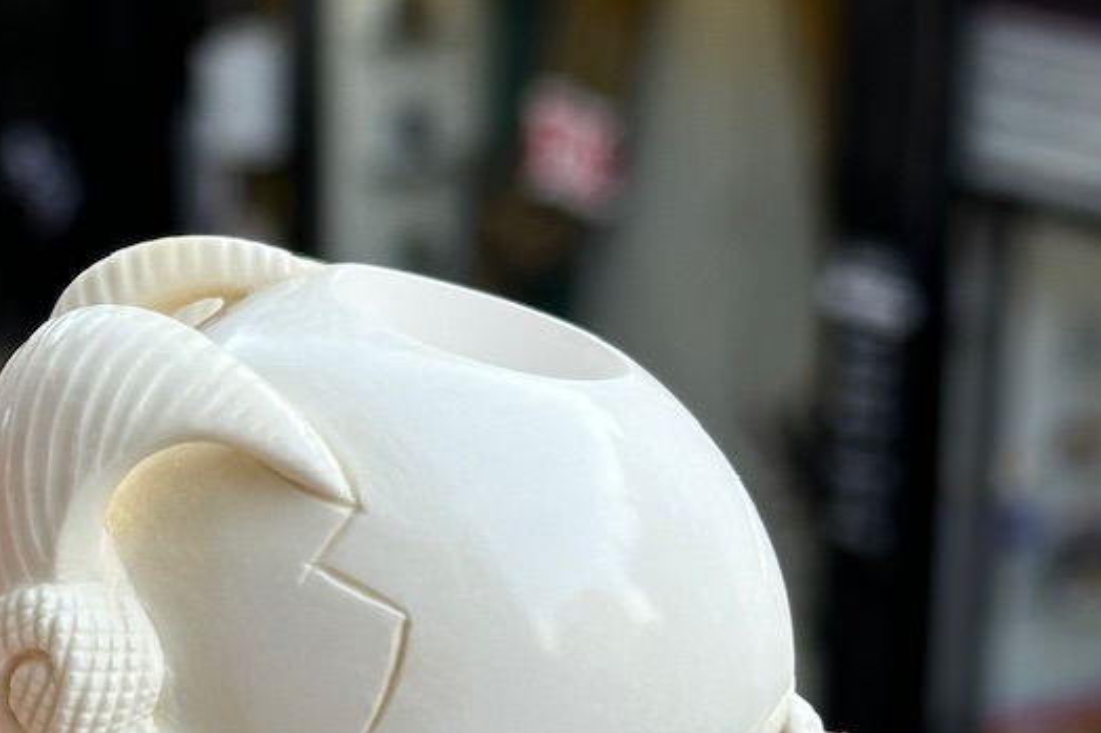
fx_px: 3730
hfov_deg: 16.2
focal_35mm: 122
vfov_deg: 11.2
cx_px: -183
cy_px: 502
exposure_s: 1/142
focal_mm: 6.86
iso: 50
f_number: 1.78
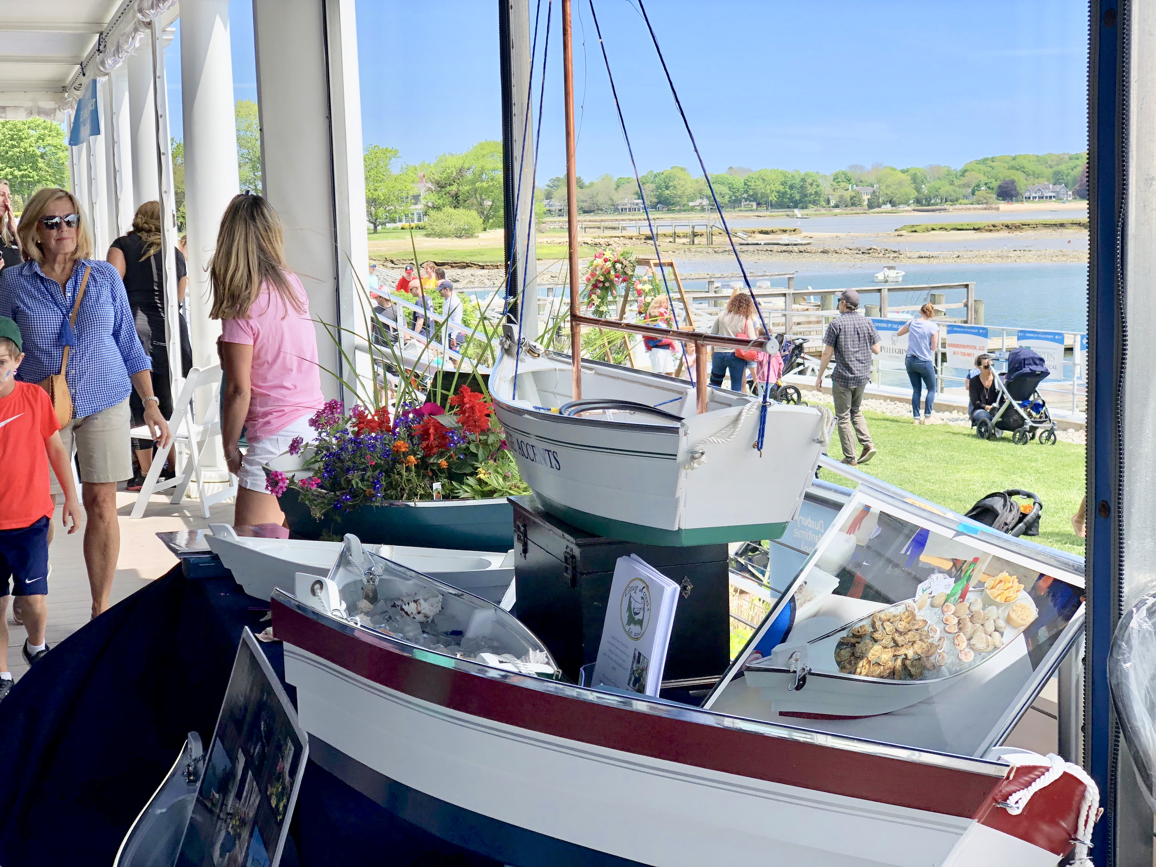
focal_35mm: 52
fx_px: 1737
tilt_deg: -6.9
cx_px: 578
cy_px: 434
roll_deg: +1.2
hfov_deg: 36.8
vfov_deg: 28.0
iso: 16
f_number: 2.4
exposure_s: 1/539
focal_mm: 6
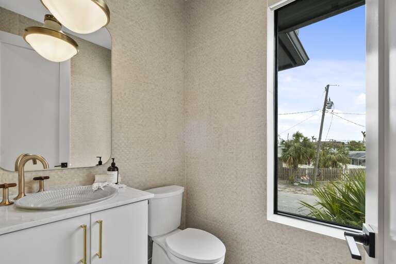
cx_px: 198
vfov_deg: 77.3
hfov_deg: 100.4
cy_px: 132
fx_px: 165
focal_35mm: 15
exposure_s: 1/8
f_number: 8
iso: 320
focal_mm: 10
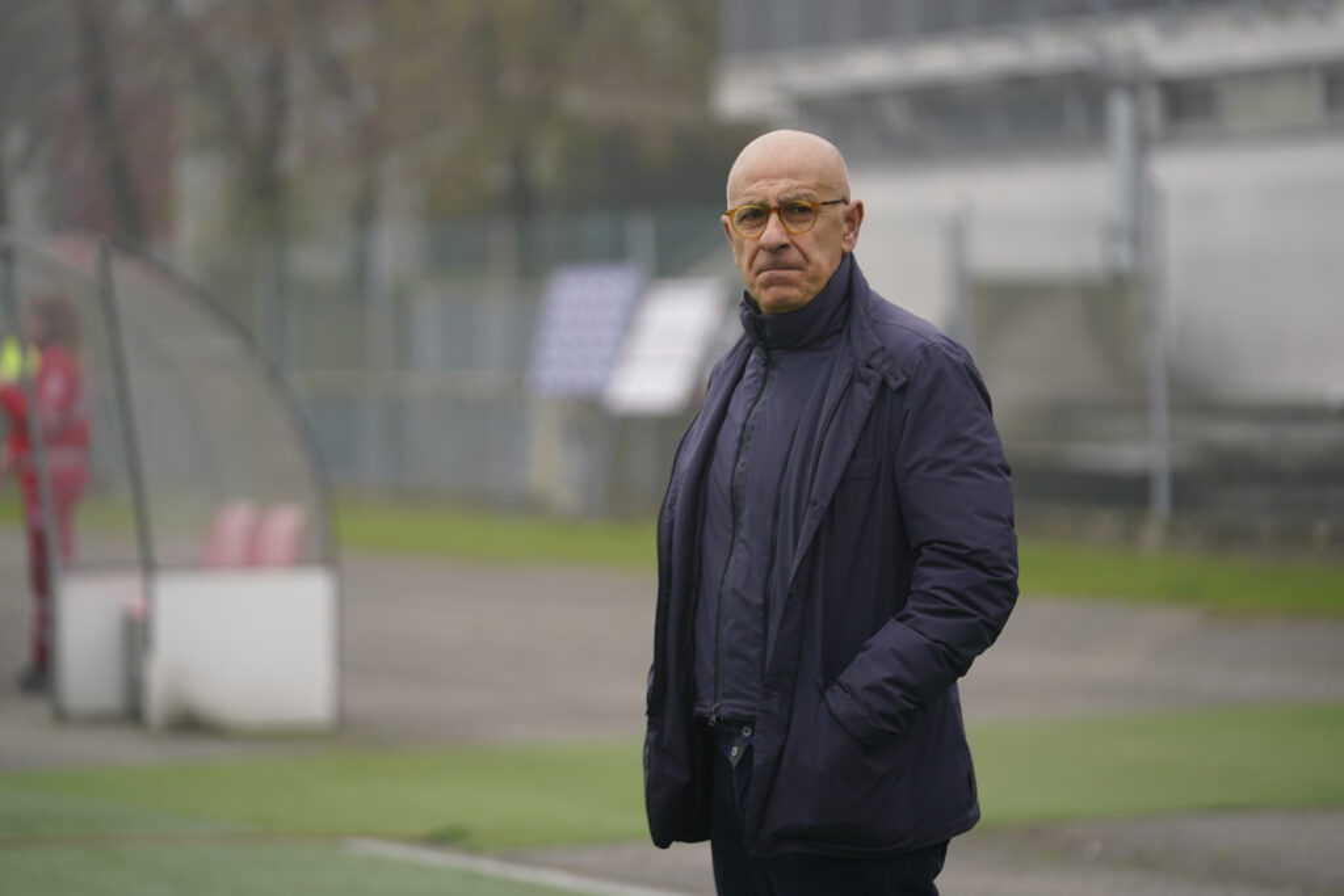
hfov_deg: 14.1
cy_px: 448
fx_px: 5451
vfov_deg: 9.4
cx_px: 672
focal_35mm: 146
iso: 500
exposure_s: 1/2000
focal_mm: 146
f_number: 2.8
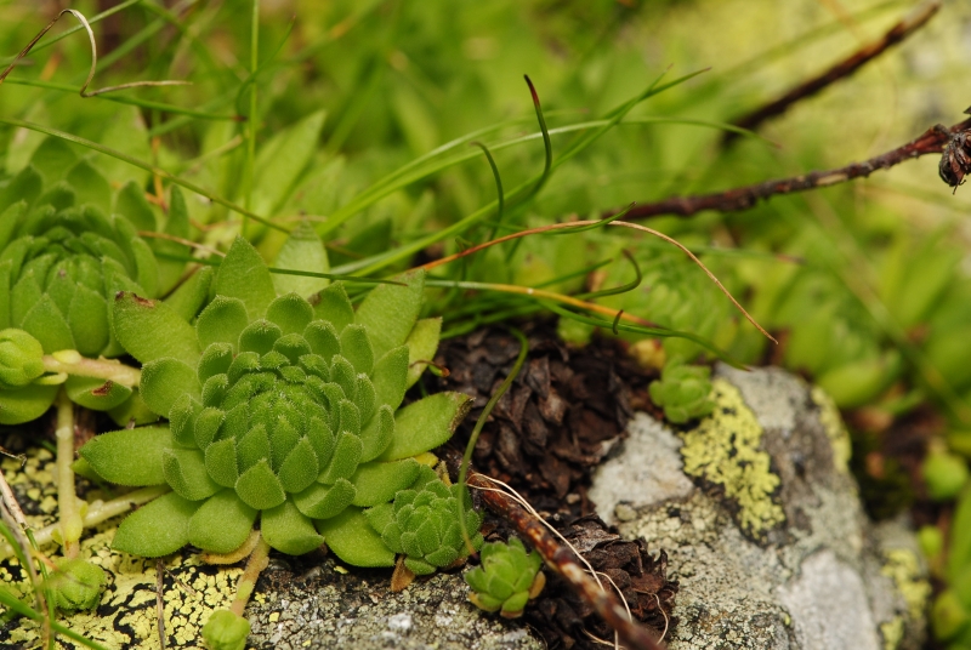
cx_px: 486
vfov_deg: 10.8
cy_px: 325
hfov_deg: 16.0
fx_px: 3444
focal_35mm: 128
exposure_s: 1/200
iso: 200
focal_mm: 85
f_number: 9
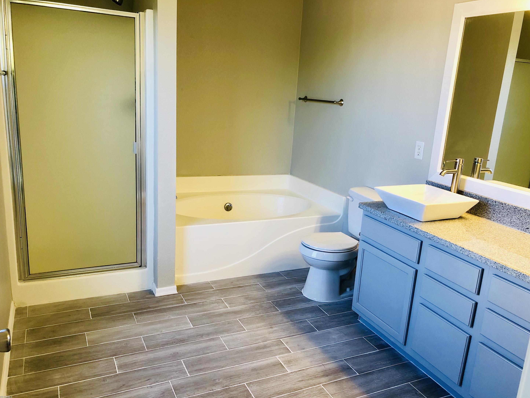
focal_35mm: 29
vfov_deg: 48.2
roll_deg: -3.5
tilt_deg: -15.2
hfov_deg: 61.7
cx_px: 272
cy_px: 204
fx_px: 444
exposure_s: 1/40
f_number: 1.8
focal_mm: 3.99
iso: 25
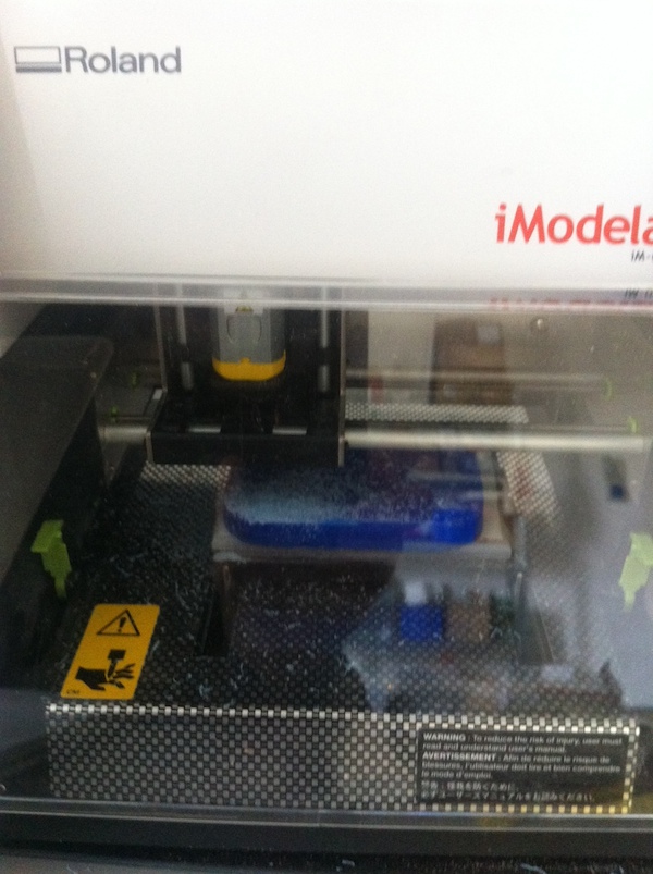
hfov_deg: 40.6
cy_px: 437
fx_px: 882
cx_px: 326
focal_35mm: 35
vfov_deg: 52.7
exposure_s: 1/15
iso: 400
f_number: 2.8
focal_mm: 3.85
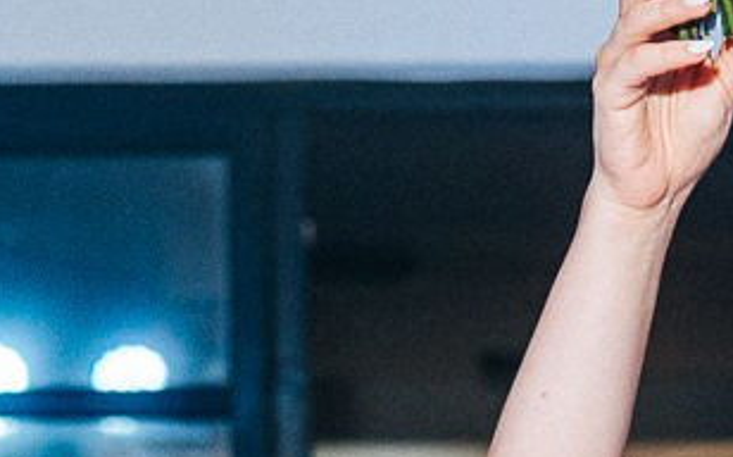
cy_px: 895
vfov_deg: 5.4
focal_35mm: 239
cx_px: 964
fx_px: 4771
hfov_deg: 8.7
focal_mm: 35
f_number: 2.8
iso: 1250
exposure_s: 1/200
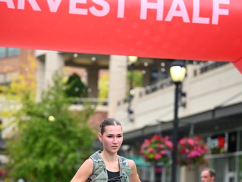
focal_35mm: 145
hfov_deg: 13.6
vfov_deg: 10.2
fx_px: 1014
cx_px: 121
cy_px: 149
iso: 640
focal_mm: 100
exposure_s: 1/2000
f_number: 2.8
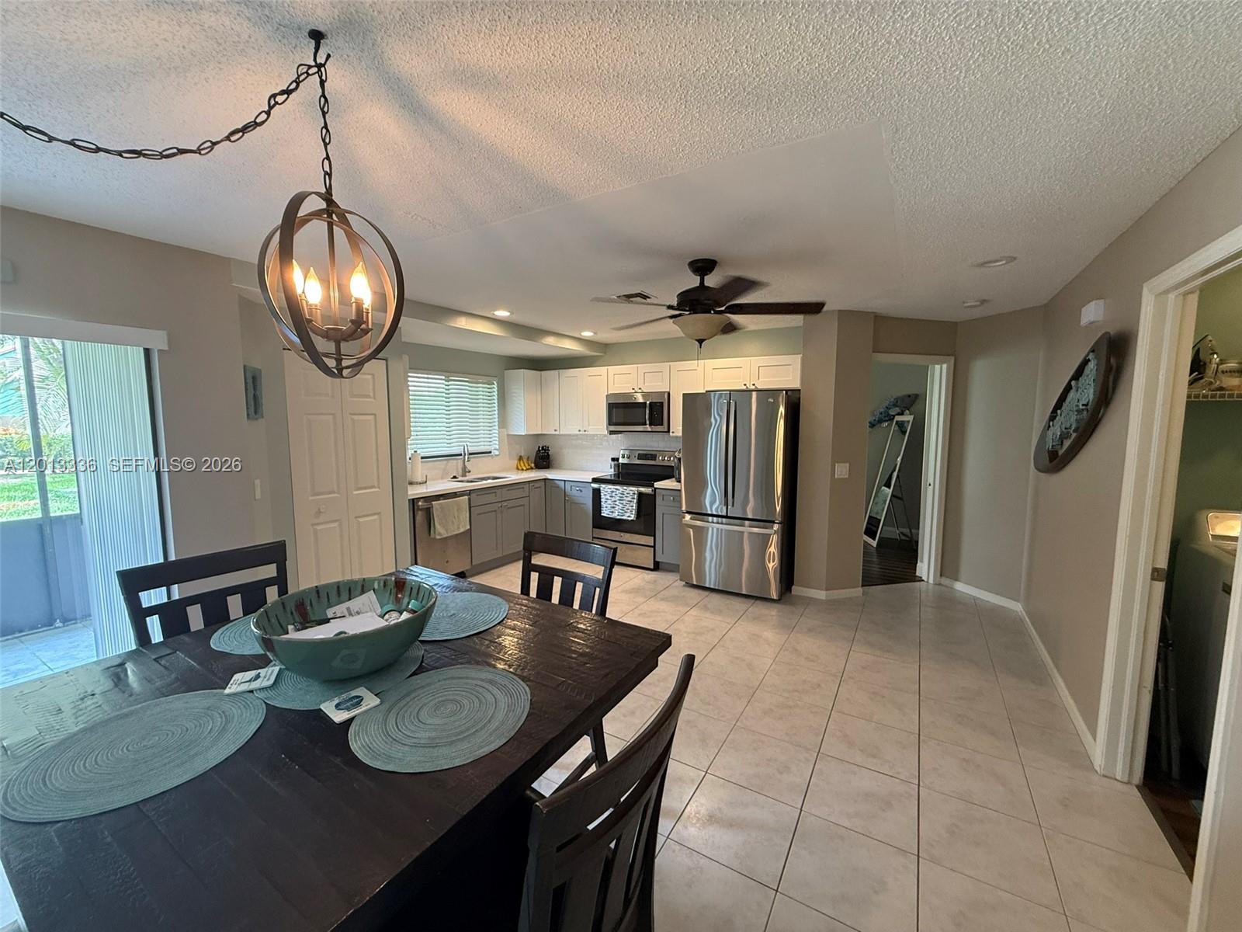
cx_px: 621
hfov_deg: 102.1
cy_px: 466
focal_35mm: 14
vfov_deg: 85.7
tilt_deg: -4.9
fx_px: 502
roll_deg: -0.4
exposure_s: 1/60
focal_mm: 2.22
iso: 250
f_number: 2.2
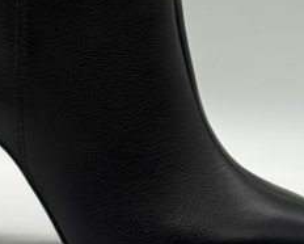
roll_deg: -2.0
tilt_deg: -9.1
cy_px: -16
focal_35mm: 175
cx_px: 134
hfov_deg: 11.0
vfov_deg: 8.8
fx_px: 1576
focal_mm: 5.96
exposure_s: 1/143
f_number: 1.6
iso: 25
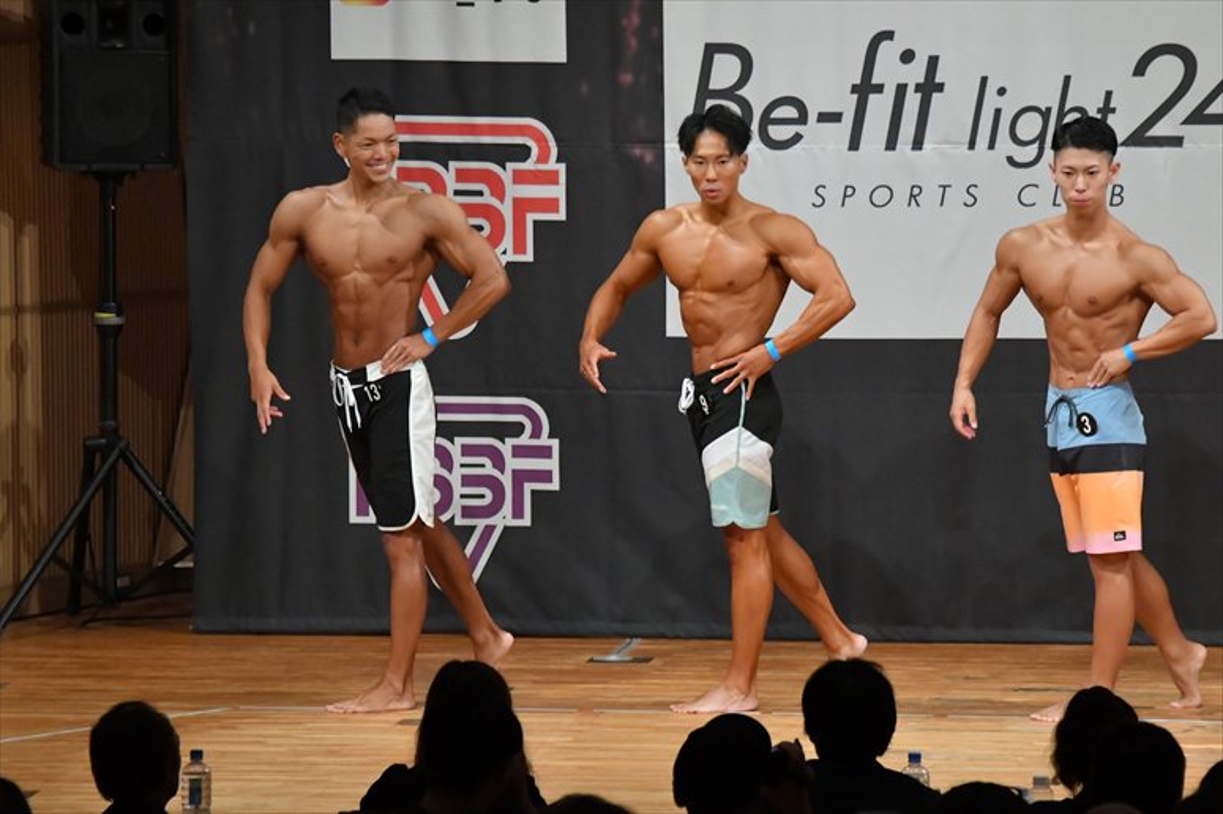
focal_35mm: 240
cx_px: 612
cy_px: 407
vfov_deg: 5.7
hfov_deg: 8.6
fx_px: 8149
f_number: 5.6
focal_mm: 160
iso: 7200
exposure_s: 1/400
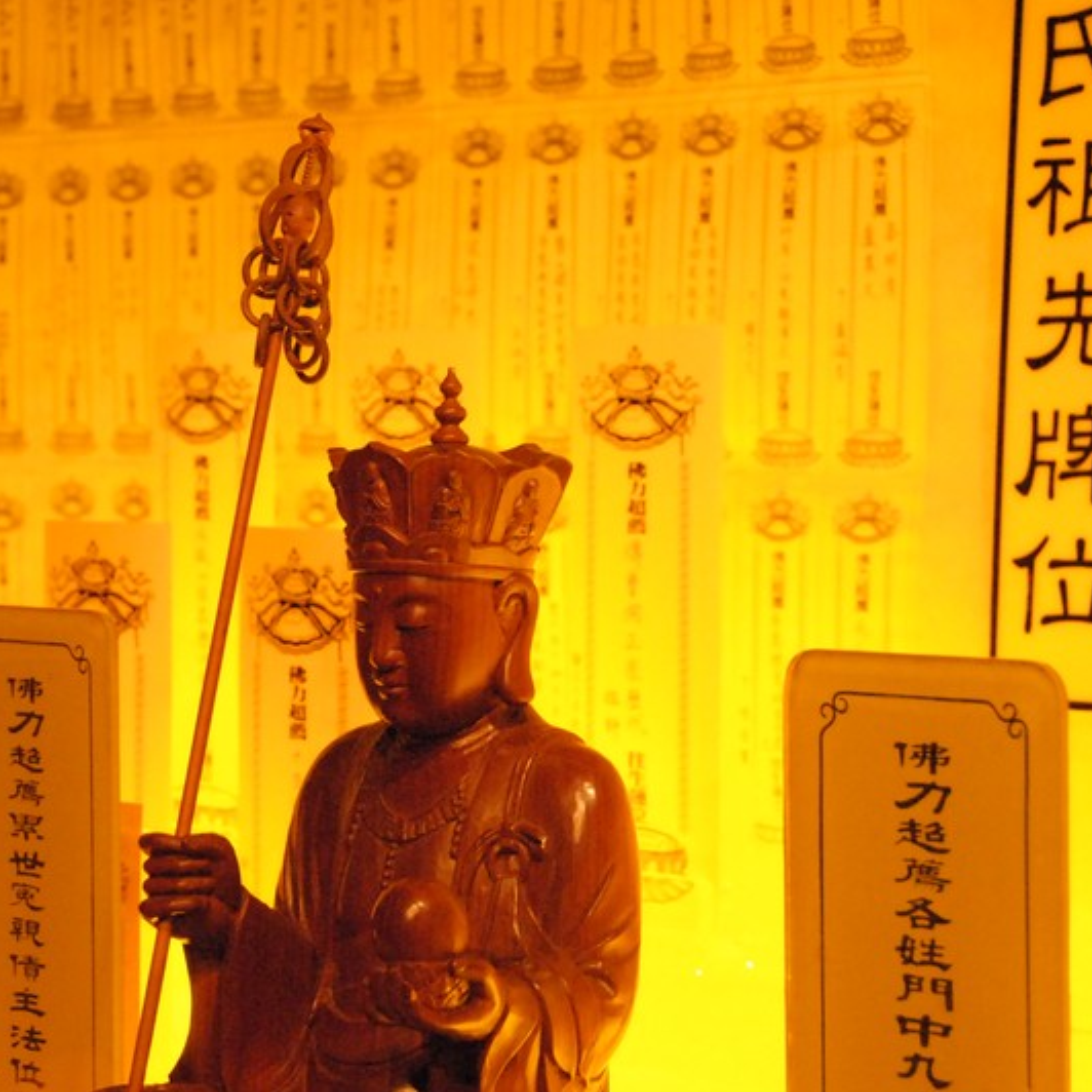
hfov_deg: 16.5
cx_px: 447
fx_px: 3770
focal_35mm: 106
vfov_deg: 16.5
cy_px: 547
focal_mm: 55
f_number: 5.6
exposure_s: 1/50
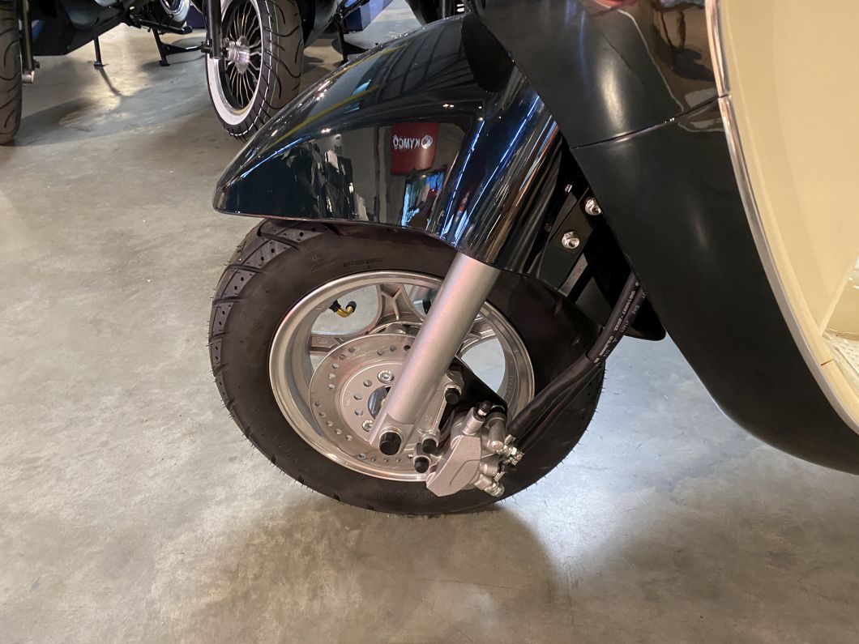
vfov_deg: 53.1
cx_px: 430
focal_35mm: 26
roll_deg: +0.7
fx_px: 645
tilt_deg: -35.1
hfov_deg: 67.3
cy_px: 322
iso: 400
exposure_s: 1/50
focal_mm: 4.25
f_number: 1.8
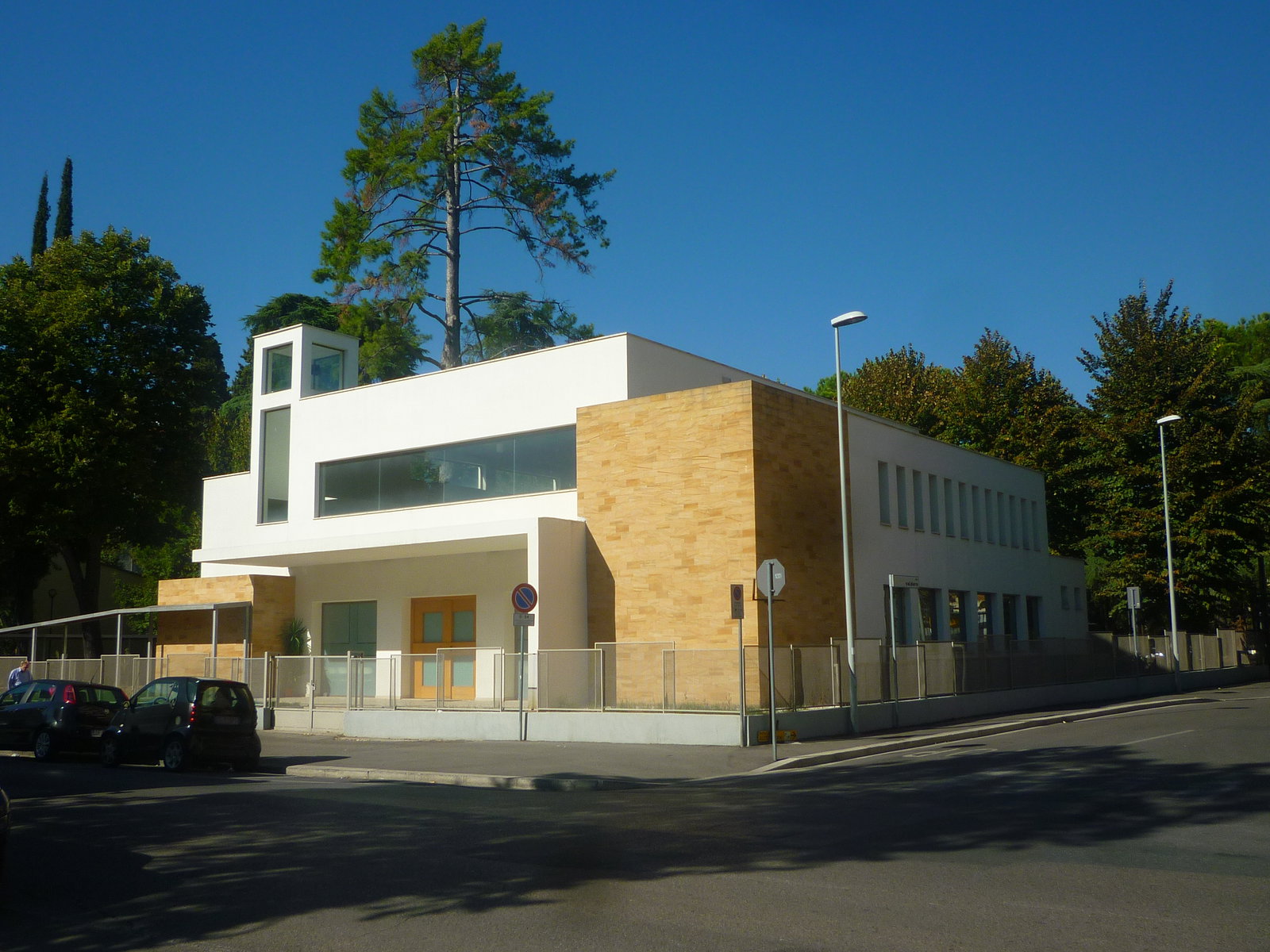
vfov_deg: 42.9
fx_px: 1211
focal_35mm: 33
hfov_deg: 55.4
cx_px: 635
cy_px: 476
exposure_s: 1/800
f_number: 4.5
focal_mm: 5.2
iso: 80
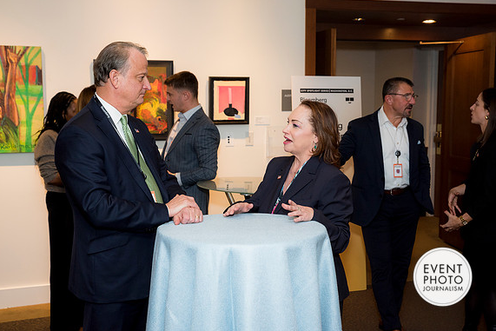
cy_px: 166
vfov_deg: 27.5
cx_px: 249
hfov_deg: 40.3
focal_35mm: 49
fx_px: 675
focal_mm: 48
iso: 800
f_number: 5
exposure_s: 1/125
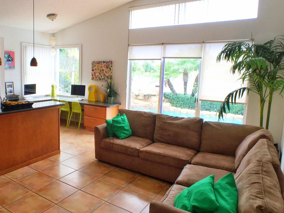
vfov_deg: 33.6
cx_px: 90
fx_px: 353
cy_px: 107
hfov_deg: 43.1
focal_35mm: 43
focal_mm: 4.15
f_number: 2.2
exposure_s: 1/124
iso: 32
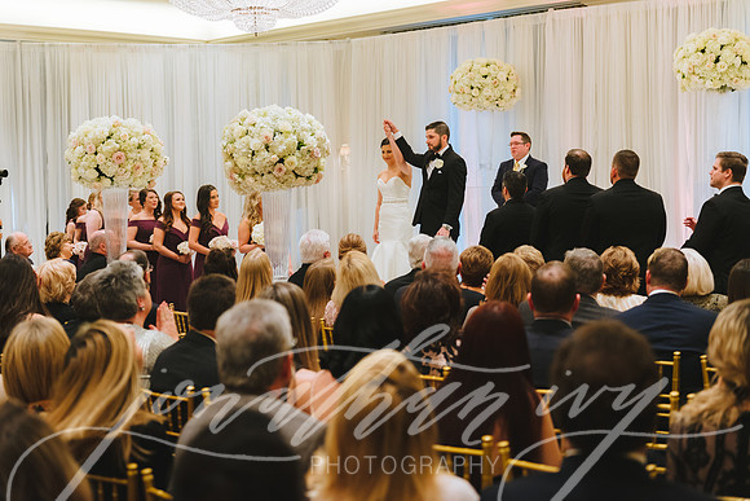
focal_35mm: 58
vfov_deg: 23.4
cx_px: 375
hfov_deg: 34.5
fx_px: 1209
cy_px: 250
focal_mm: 58
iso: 1250
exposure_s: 1/160
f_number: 2.8
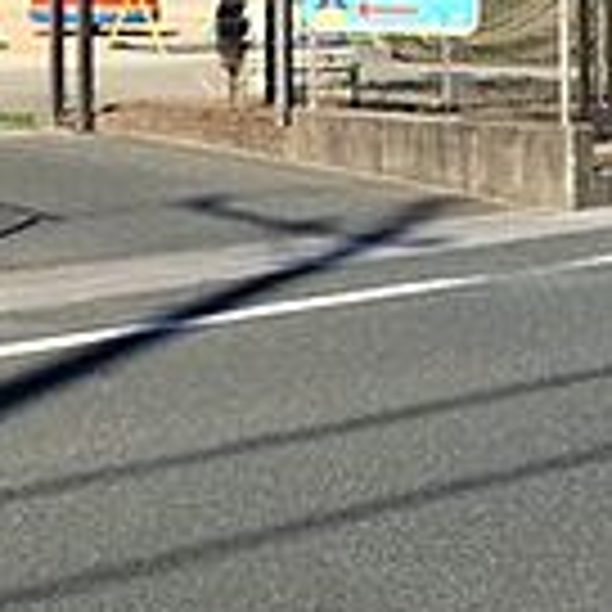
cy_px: -158
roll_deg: -1.7
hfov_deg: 14.2
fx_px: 2340
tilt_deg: +3.7
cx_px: -202
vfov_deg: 14.4
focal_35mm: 117
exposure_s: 1/3597
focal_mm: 4.15
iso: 32
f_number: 2.2
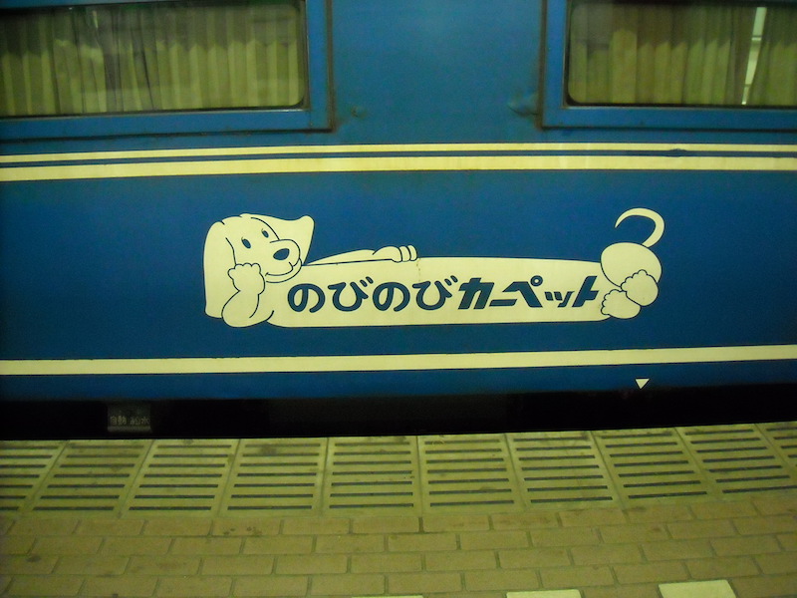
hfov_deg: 52.6
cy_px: 299
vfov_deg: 40.7
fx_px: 806
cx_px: 398
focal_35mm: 35
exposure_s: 1/24
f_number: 2.8
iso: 800
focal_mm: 5.7
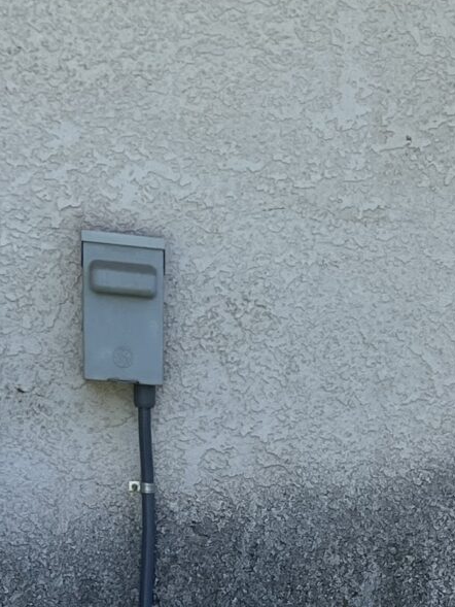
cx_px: 724
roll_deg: -2.0
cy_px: 945
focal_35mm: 113
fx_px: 1980
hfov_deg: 12.4
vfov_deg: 15.8
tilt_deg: -15.8
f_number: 1.6
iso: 50
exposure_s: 1/983
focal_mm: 5.1
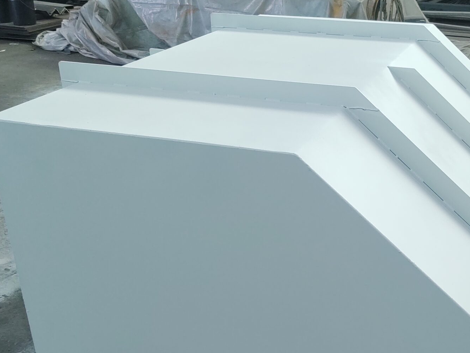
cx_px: 336
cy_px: 257
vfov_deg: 27.7
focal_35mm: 52
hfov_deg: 36.2
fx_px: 706
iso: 240
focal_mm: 4.75
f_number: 1.7
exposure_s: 1/50
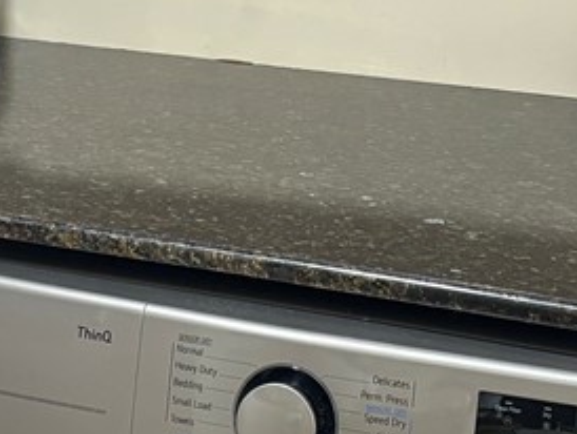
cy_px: 82
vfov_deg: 15.2
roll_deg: -2.7
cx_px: 297
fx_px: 1618
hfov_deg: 20.2
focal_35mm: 97
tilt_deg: -11.1
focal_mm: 5.96
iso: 200
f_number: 1.6
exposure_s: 1/60
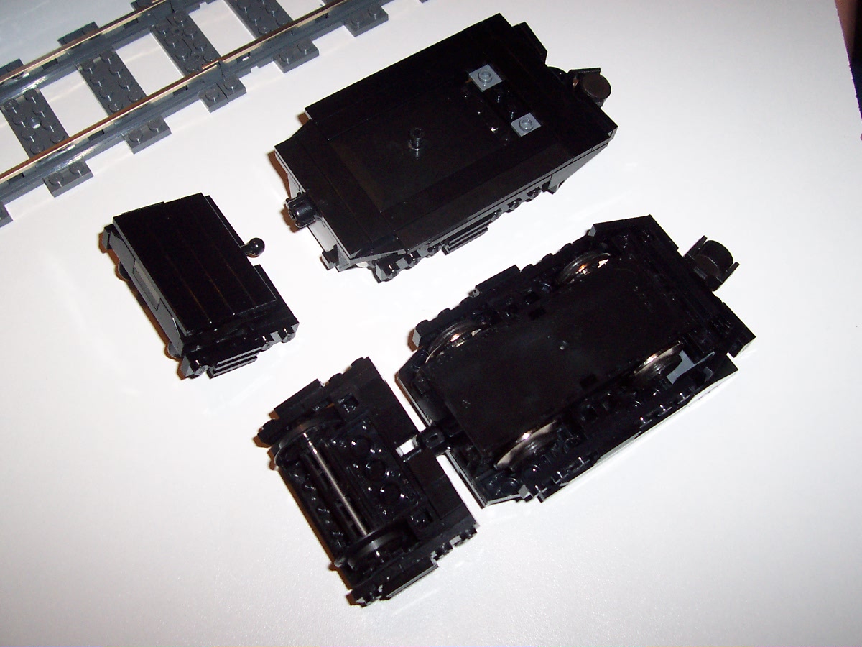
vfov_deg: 38.7
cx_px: 431
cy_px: 324
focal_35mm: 37
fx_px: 921
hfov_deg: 50.1
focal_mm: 5.6
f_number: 2.8
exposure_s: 1/60
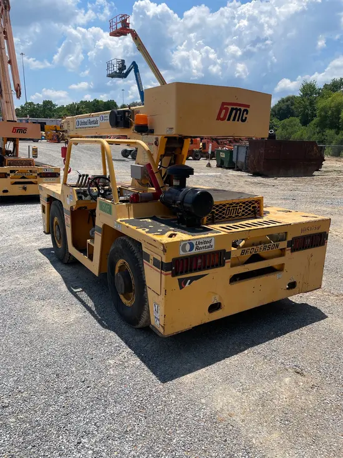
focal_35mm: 26
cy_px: 229
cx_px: 172
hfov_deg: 53.1
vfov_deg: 67.3
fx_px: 343
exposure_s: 1/4000
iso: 32
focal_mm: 4.2
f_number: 1.6
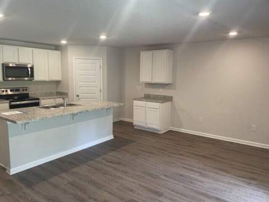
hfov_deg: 67.3
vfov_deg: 53.1
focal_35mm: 26
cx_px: 134
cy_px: 101
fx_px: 202
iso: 80
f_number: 1.6
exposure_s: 1/60
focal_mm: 4.2
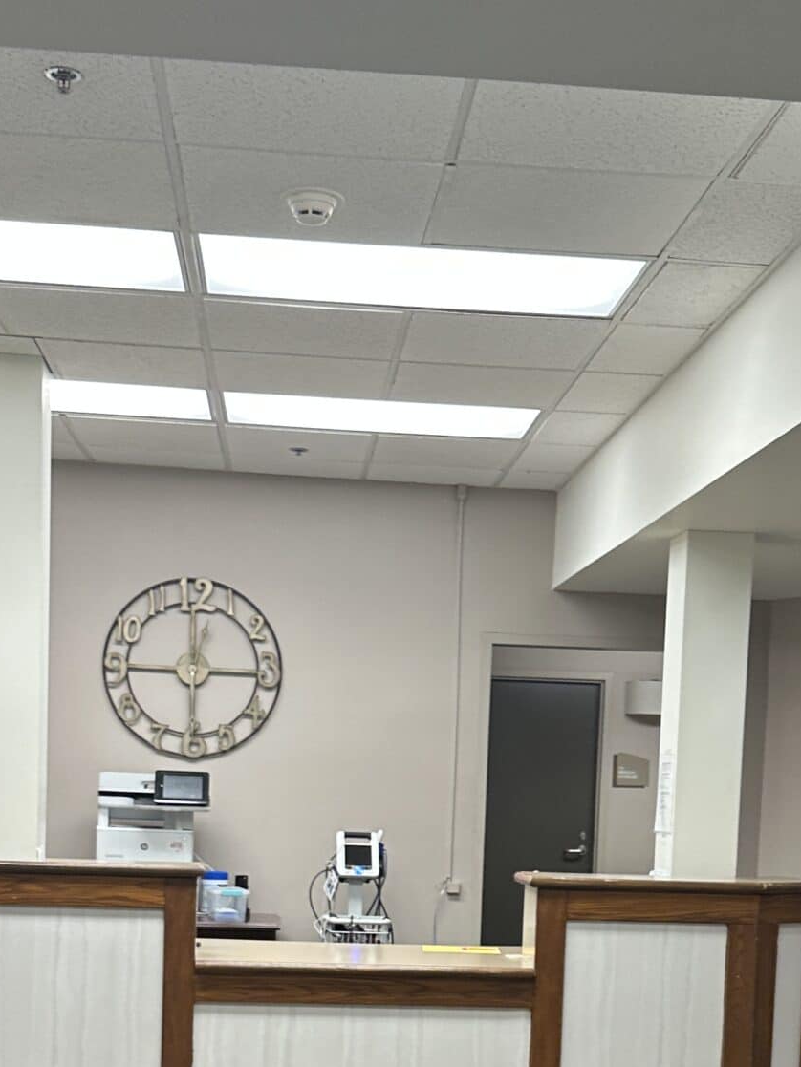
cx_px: 433
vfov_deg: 33.5
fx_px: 1697
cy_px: 917
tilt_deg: -2.3
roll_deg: +0.0
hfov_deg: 26.6
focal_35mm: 55
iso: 125
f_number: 1.78
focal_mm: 6.86
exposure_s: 1/60
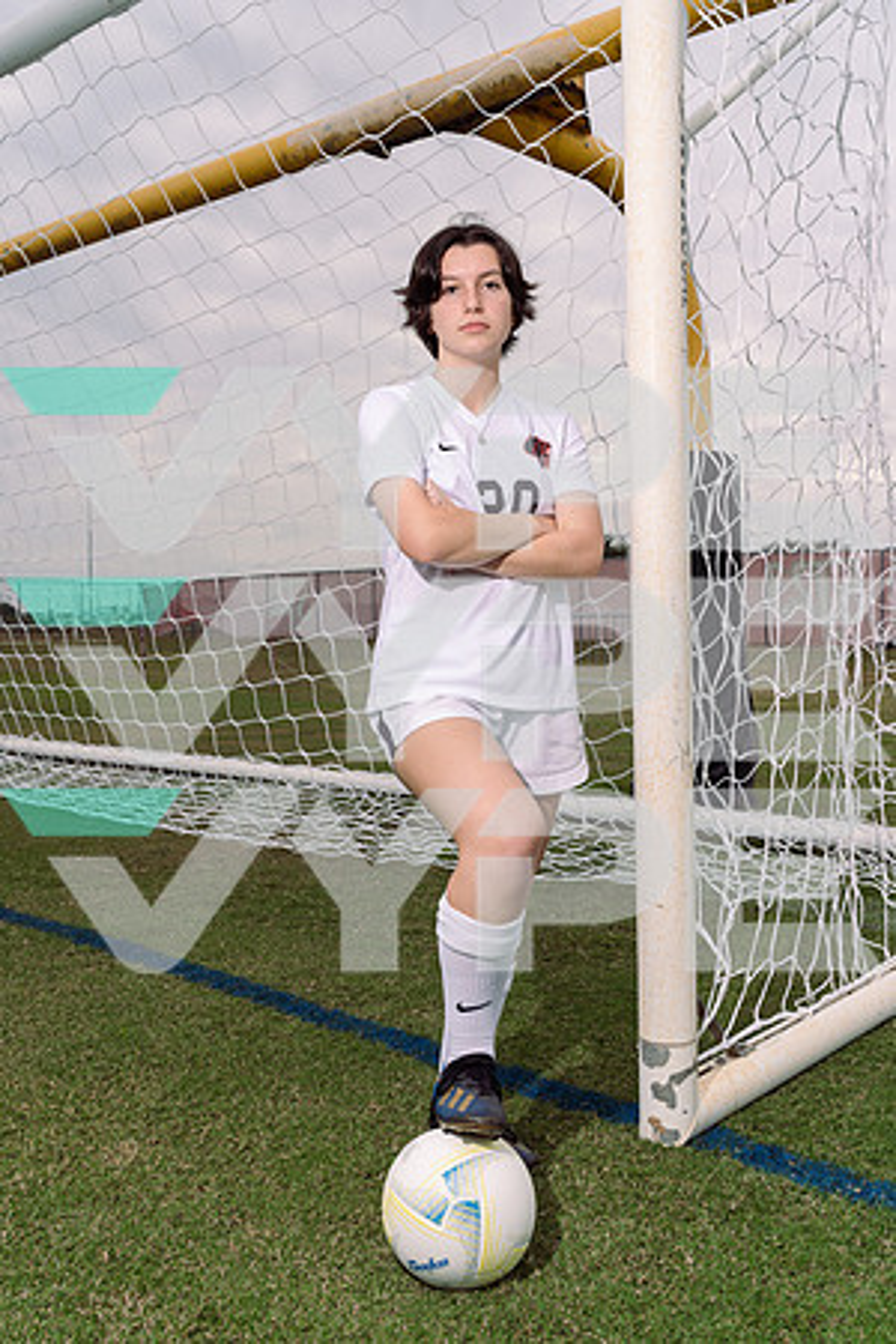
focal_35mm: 35
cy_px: 672
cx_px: 448
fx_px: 1307
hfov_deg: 37.9
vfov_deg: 54.4
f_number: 7.1
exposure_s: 1/250
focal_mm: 35
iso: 160
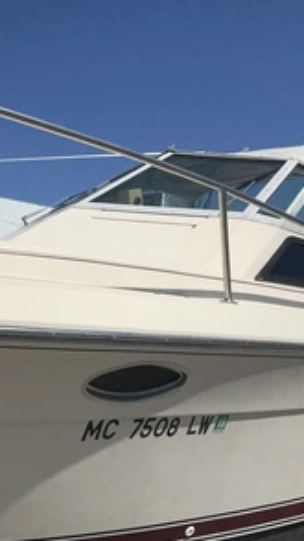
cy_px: 270
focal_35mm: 43
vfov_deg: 47.4
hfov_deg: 27.6
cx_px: 118
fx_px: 617
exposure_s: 1/5263
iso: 25
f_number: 1.8
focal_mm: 3
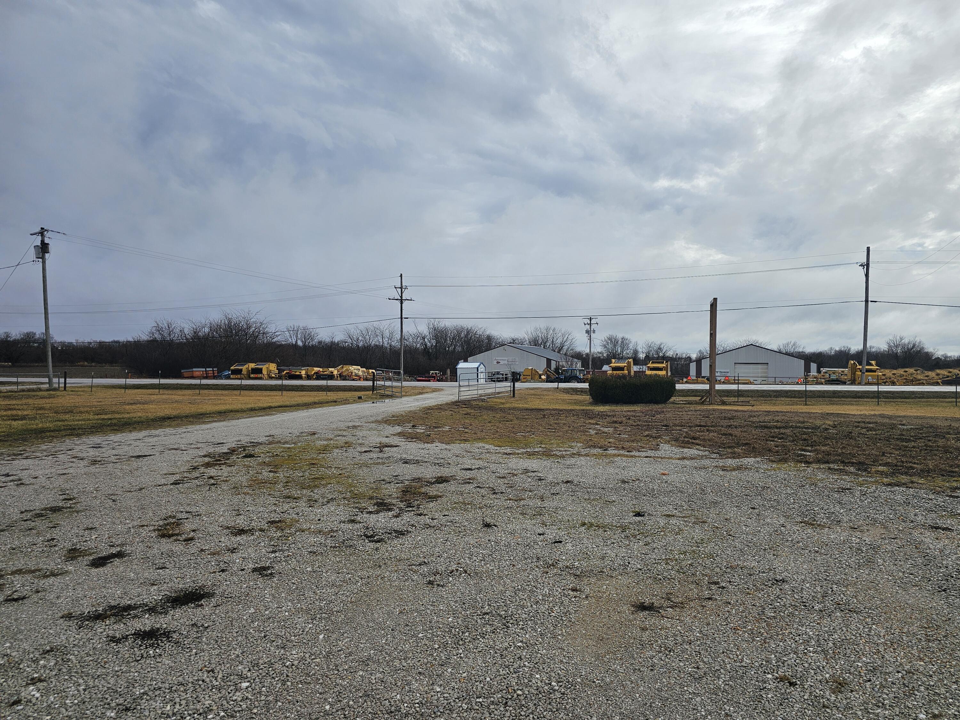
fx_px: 638
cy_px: 360
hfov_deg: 73.9
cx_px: 480
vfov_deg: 58.9
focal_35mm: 23
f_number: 1.7
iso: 10
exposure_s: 1/1126
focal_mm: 6.3
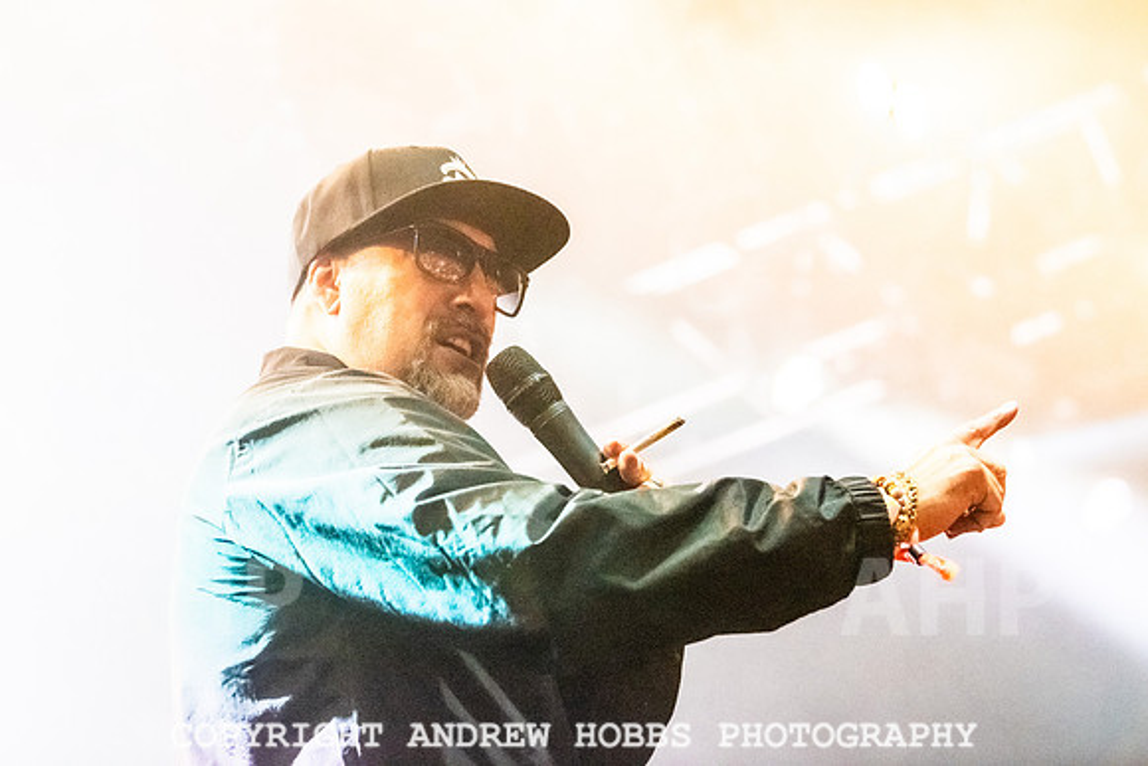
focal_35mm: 123
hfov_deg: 16.6
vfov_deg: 11.1
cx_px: 455
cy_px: 304
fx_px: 3927
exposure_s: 1/400
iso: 6400
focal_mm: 102
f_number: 4
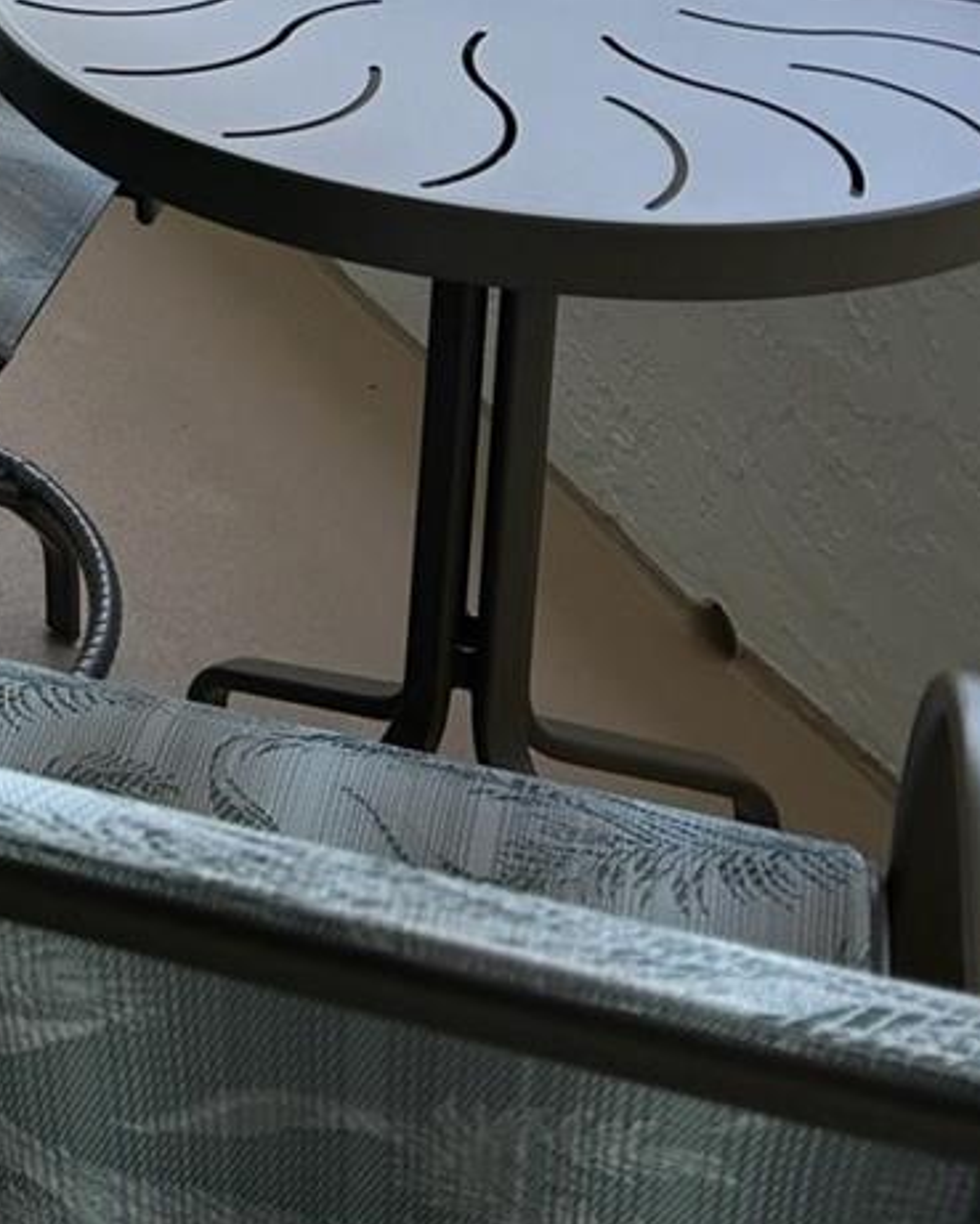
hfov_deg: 22.0
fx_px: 2392
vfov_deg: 25.1
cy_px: -340
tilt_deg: -12.5
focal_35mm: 66
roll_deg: -0.5
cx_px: -80
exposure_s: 1/2299
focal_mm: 5.7
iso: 50
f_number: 1.5
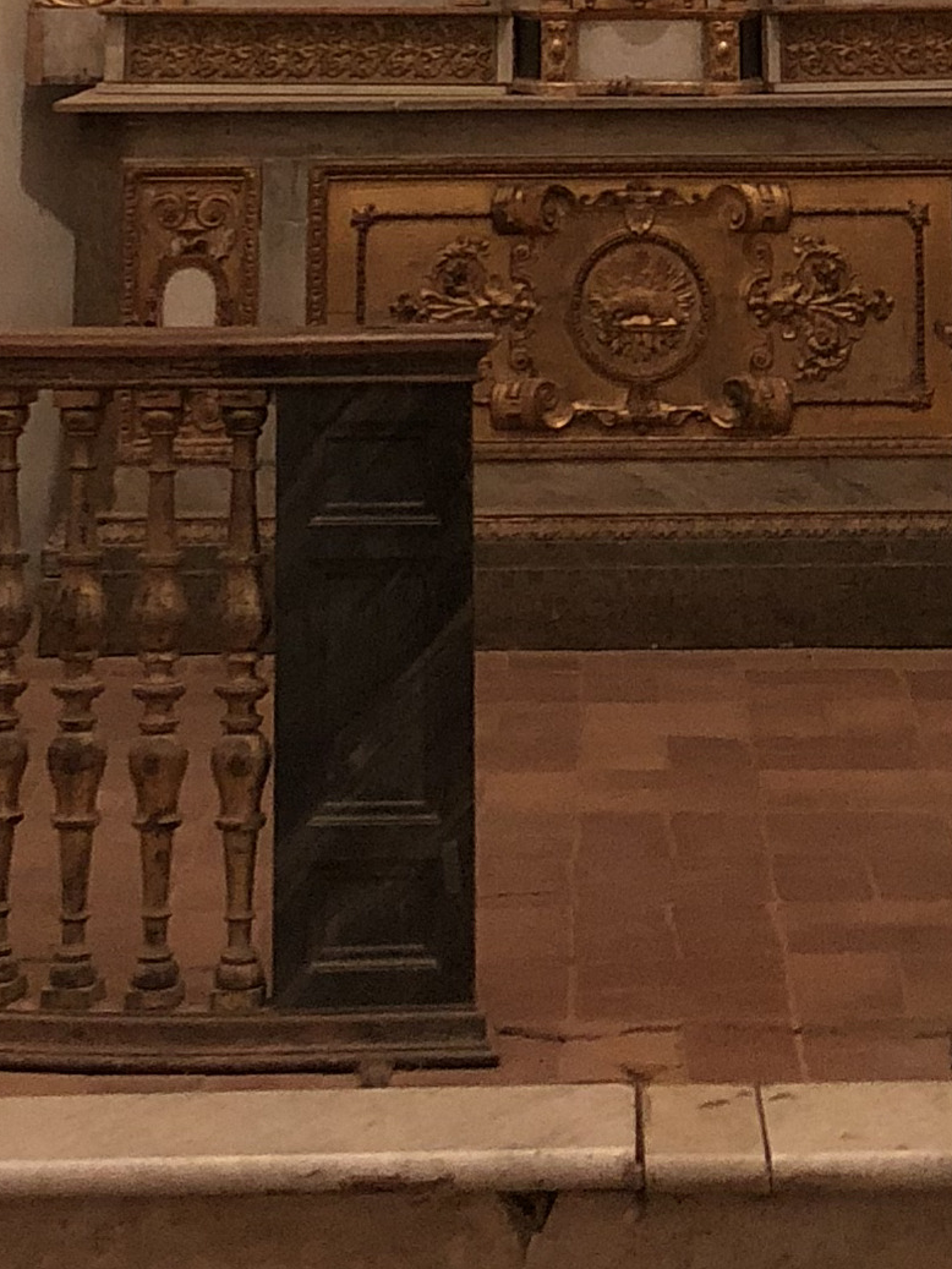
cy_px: -1039
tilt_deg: +14.7
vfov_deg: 15.5
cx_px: 623
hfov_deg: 13.7
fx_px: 3959
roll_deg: +0.5
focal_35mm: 108
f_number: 1.8
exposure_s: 1/6
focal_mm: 4
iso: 80
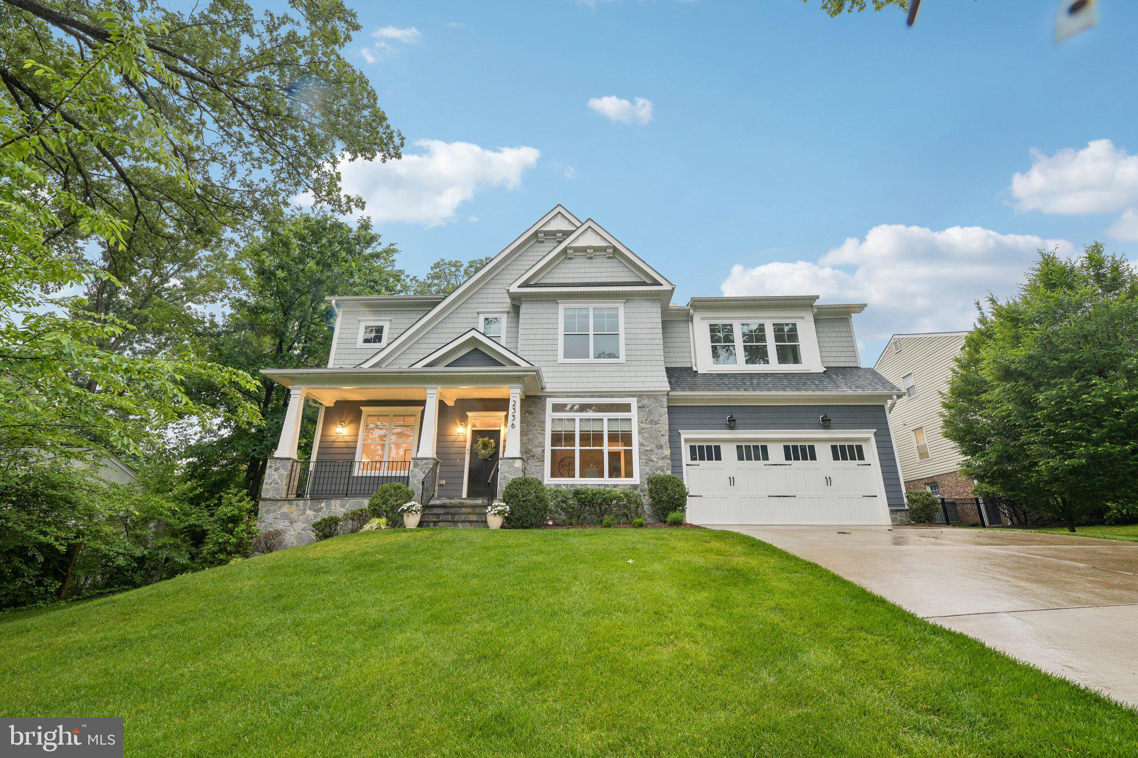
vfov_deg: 73.7
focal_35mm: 16
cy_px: 379
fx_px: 506
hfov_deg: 96.7
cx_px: 569
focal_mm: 16
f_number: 8
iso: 400
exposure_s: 1/13
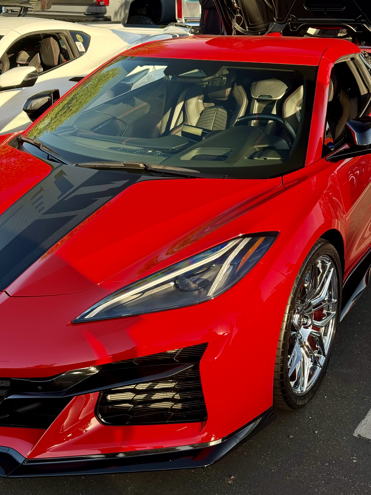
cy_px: 248
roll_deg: +2.4
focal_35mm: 48
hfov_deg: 30.3
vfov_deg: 39.7
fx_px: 686
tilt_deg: -20.7
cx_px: 186
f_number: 1.78
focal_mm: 6.76
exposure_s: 1/418
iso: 64
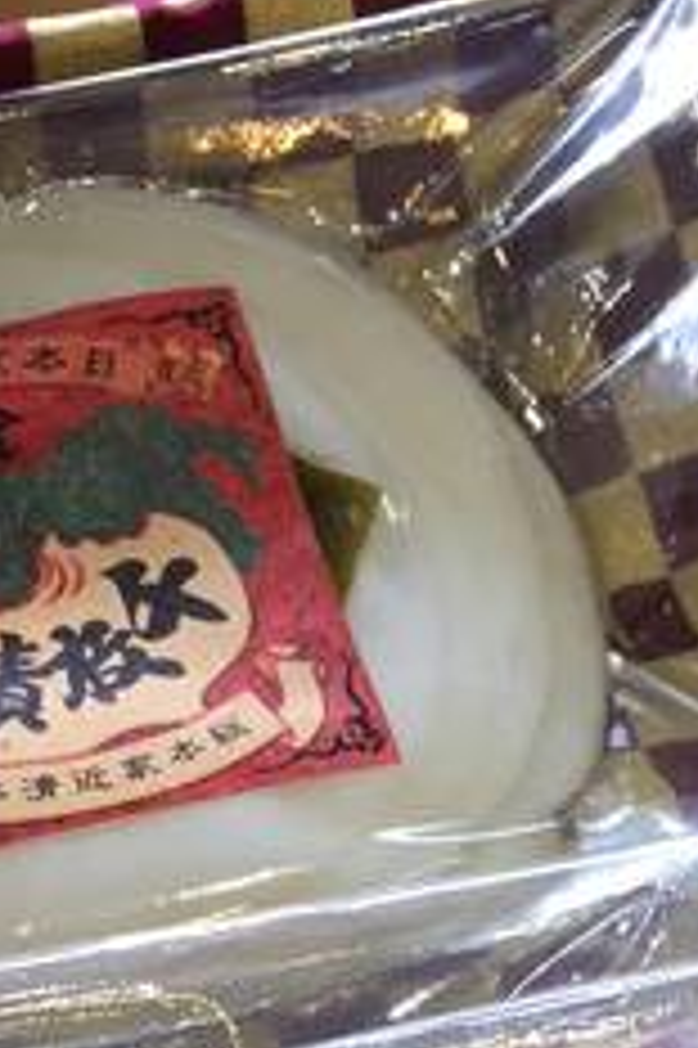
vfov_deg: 22.1
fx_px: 2417
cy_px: 1340
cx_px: 279
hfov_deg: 16.4
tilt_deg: -60.7
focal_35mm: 83
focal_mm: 4.15
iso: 32
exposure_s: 1/40
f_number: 2.2
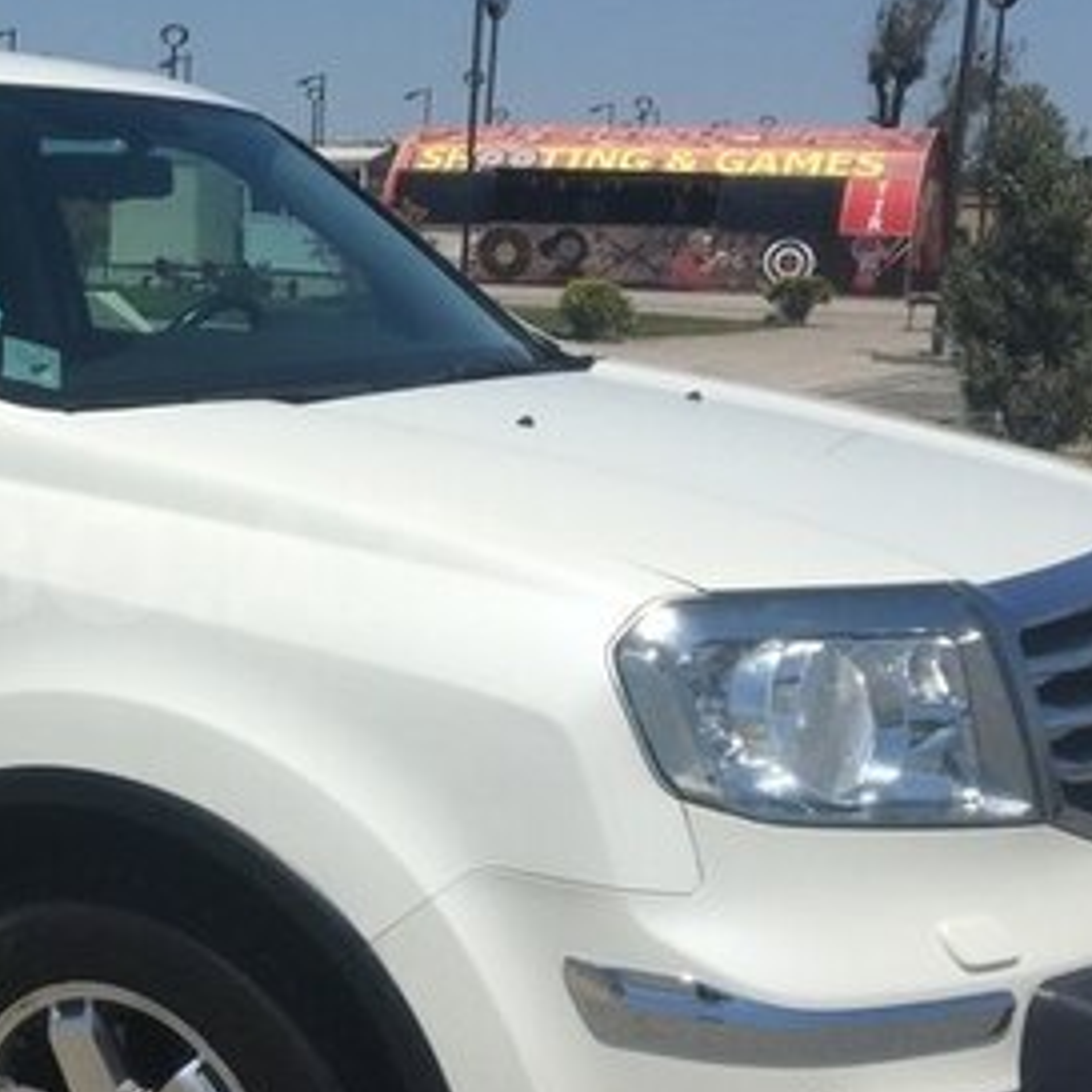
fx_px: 2213
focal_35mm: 62
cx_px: 28
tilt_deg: -9.8
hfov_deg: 26.4
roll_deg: -1.4
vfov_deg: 27.7
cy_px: 562
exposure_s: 1/4274
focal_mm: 4.15
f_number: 2.2
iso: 25
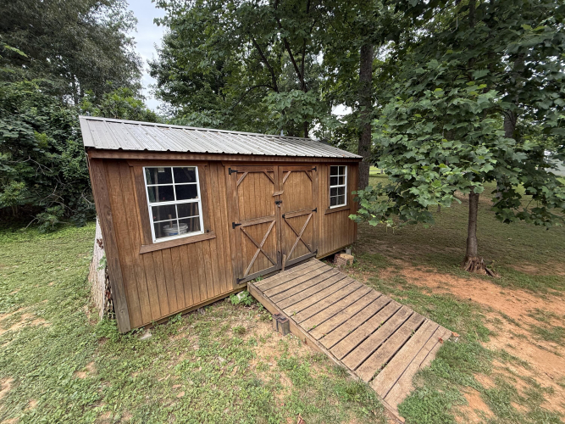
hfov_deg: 102.1
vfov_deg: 85.7
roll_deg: +1.6
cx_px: 282
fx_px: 228
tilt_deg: -9.1
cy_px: 212
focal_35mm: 14
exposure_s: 1/229
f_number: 2.2
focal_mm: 2.22
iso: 64
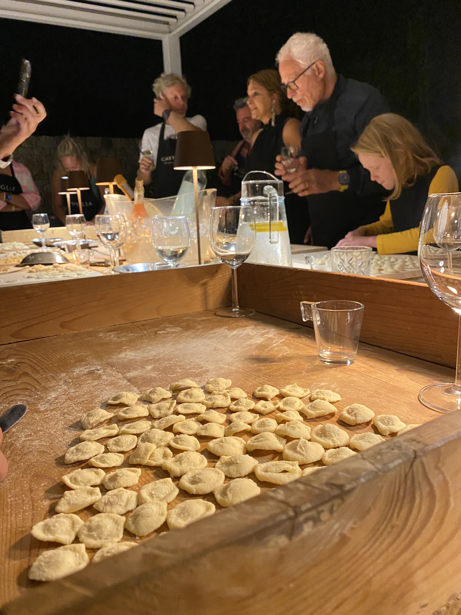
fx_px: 462
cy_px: 308
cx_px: 230
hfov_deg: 53.1
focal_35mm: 26
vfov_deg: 67.3
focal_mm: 4.25
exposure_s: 1/40
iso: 500
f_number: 1.8
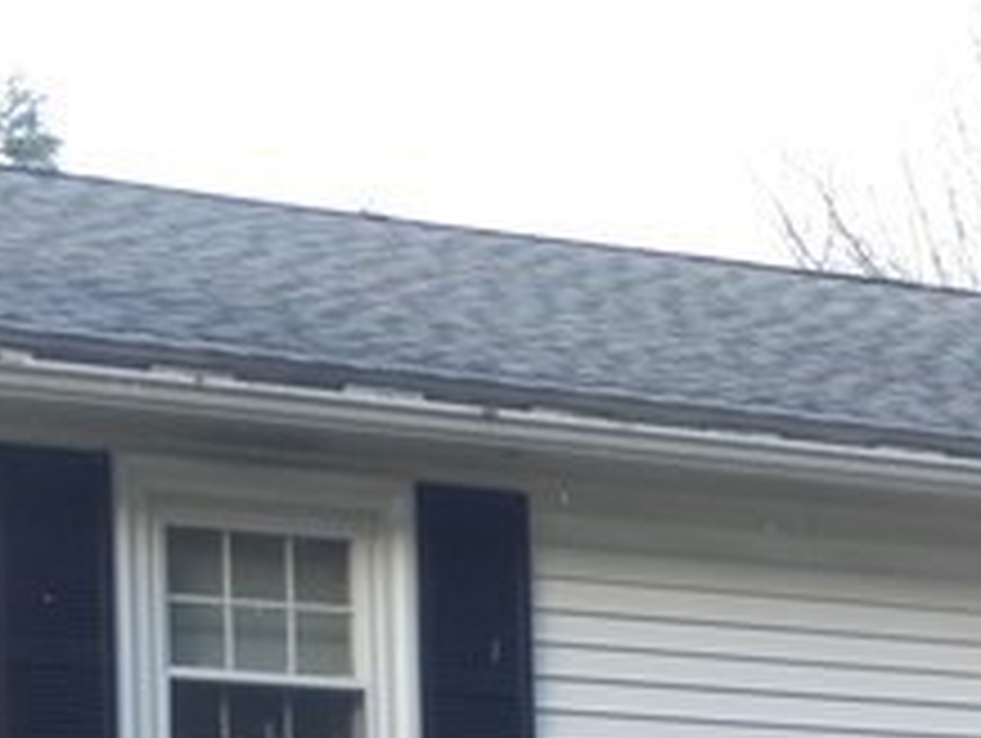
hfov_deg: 10.6
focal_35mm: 183
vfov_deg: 8.0
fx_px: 5192
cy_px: 1012
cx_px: 1220
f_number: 3.9
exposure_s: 1/100
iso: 100
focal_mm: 6.9
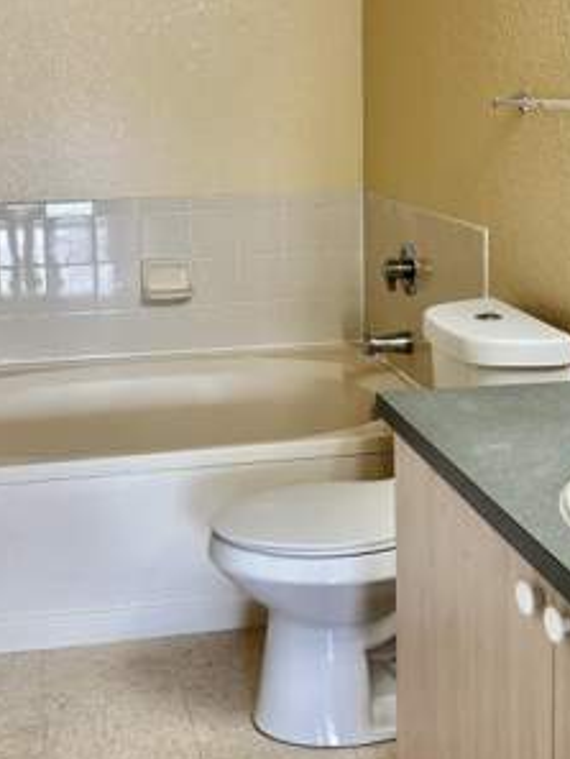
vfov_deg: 34.0
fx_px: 1229
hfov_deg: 26.1
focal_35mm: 56
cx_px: 233
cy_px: 240
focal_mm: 5.96
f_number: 1.6
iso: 125
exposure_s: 1/120
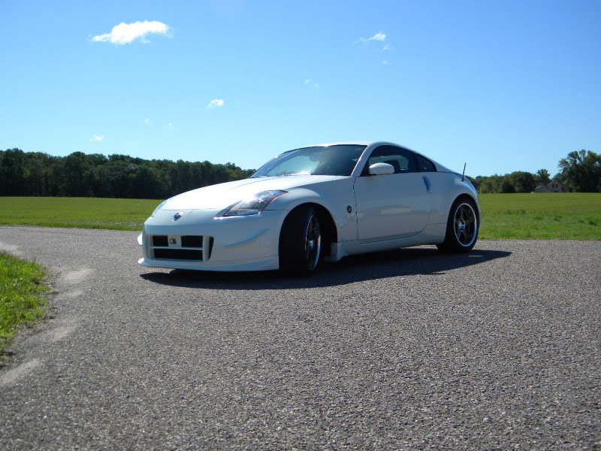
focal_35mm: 41
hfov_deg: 45.8
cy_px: 226
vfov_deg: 35.1
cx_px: 300
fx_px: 712
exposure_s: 1/302
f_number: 7.6
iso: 80
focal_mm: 7.3
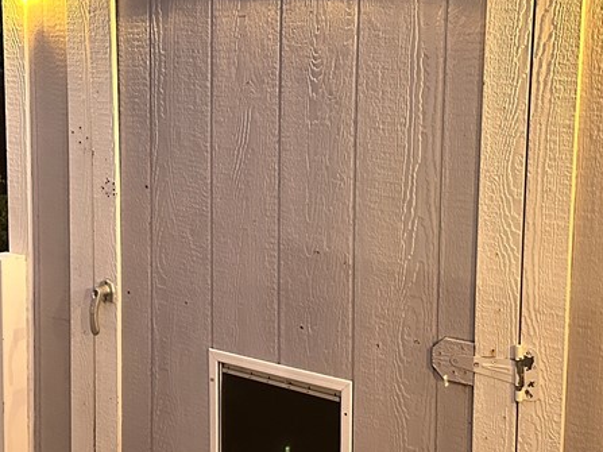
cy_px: 178
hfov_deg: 34.8
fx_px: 958
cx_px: 237
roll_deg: +0.6
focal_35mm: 55
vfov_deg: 26.5
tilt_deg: -8.5
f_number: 1.78
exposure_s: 1/40
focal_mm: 6.86
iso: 800
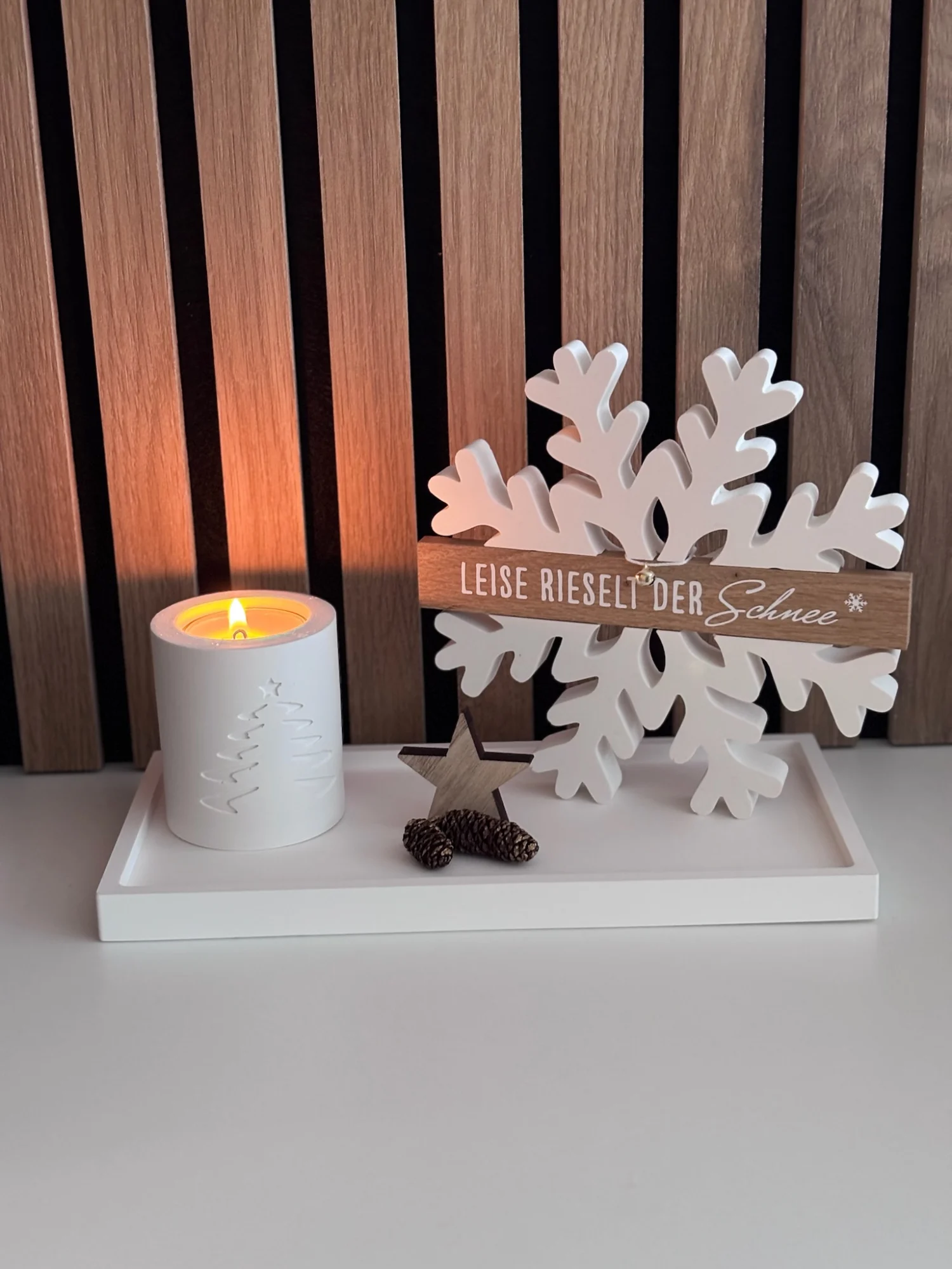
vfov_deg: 36.8
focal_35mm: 52
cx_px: 476
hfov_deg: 28.0
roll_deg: +0.4
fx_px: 1907
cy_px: 634
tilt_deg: -19.8
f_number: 1.6
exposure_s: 1/25
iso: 250
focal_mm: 5.96
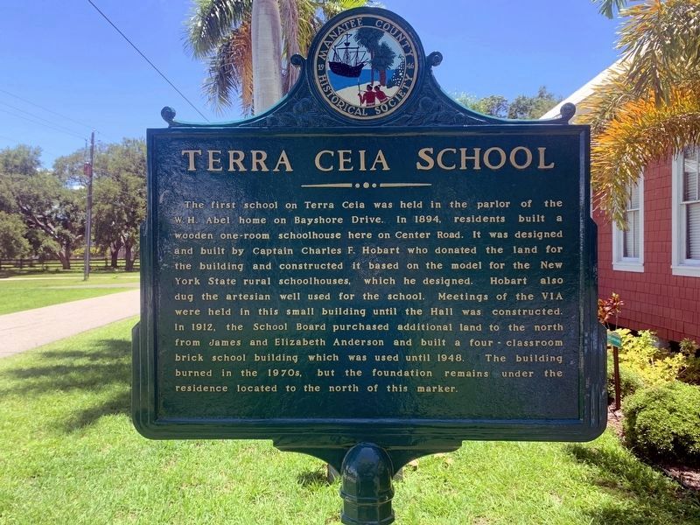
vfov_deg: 53.1
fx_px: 526
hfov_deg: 67.3
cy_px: 262
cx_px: 350
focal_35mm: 26
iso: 25
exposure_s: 1/608
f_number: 1.8
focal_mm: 4.25
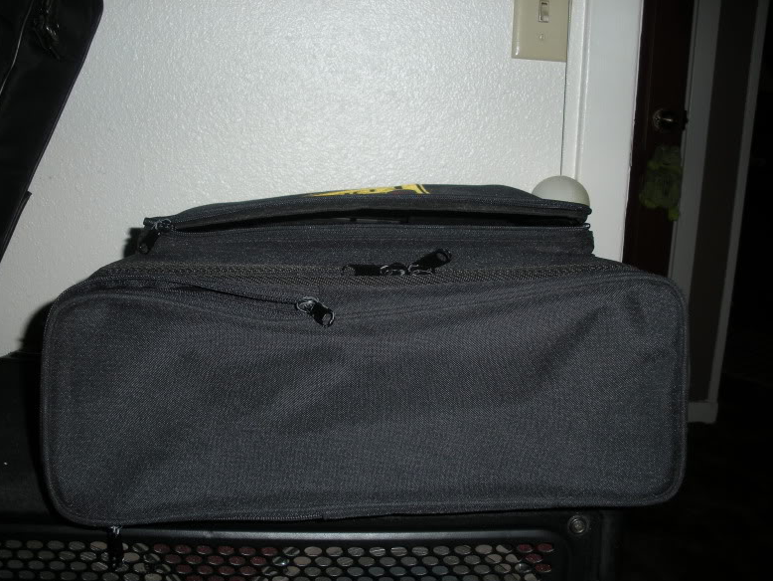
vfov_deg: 38.7
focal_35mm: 37
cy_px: 290
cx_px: 377
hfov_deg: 50.1
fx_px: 826
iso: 64
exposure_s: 1/60
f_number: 3.5
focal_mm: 6.3
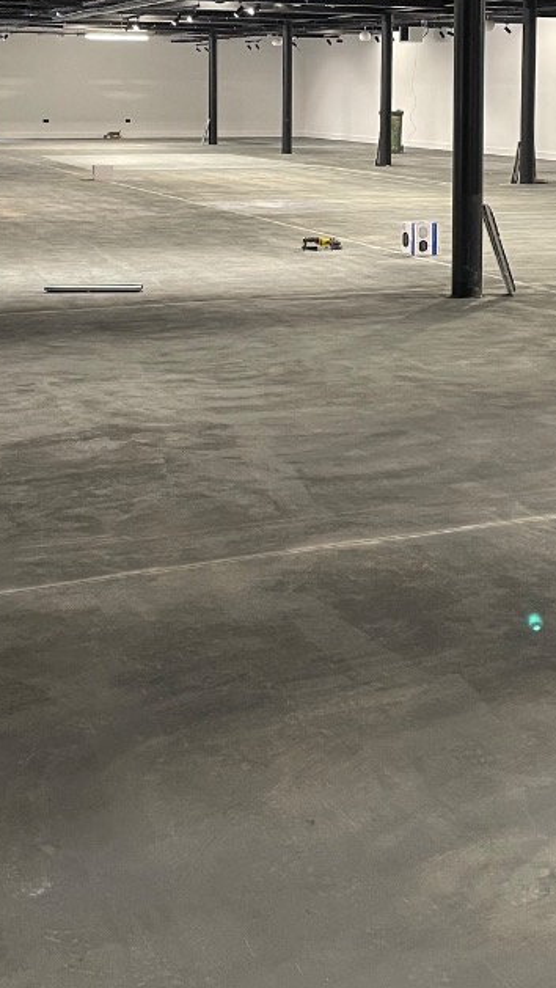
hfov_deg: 22.1
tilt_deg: -3.5
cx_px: 369
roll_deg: -0.8
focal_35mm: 54
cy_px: 171
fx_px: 1415
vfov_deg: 36.9
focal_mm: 4.2
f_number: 1.6
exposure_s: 1/50
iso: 160
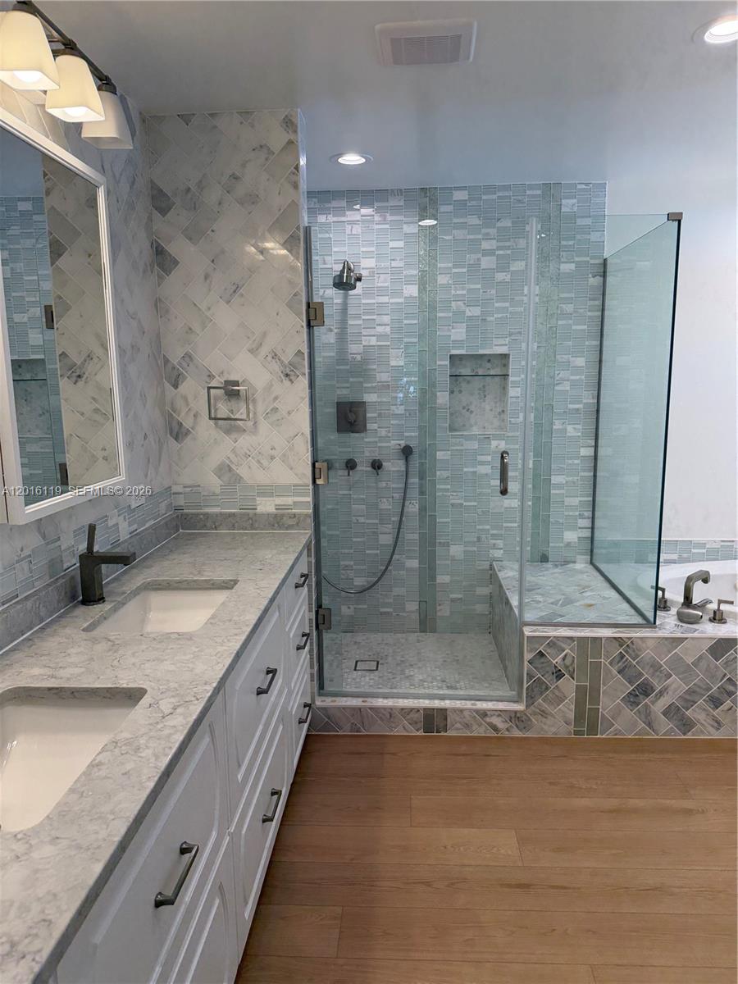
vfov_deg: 71.6
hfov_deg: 56.8
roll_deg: +0.4
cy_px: 492
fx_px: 682
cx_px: 369
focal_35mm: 24
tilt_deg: -9.2
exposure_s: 1/212
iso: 125
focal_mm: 6.76
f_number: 1.78
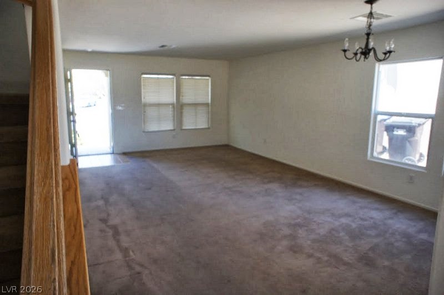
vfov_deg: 53.1
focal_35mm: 24
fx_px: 296
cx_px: 222
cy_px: 148
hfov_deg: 73.8
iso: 200
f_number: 4.5
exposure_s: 1/60
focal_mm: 16
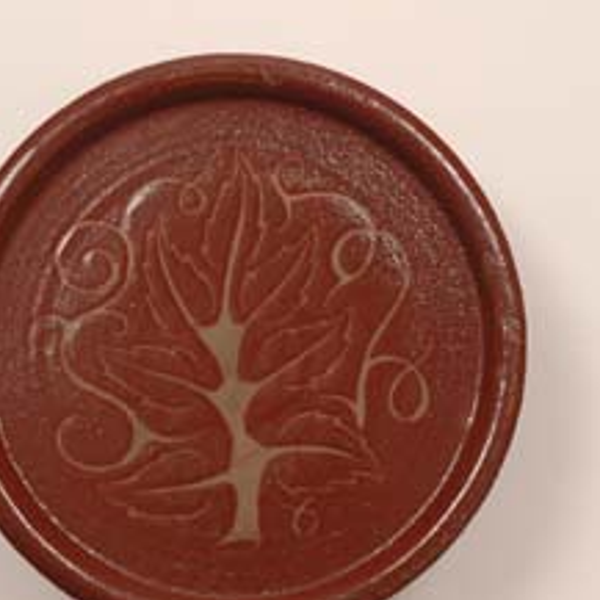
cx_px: 253
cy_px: 341
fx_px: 2549
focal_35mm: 130
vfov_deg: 13.4
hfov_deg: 13.4
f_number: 5.6
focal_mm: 52
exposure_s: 1/5
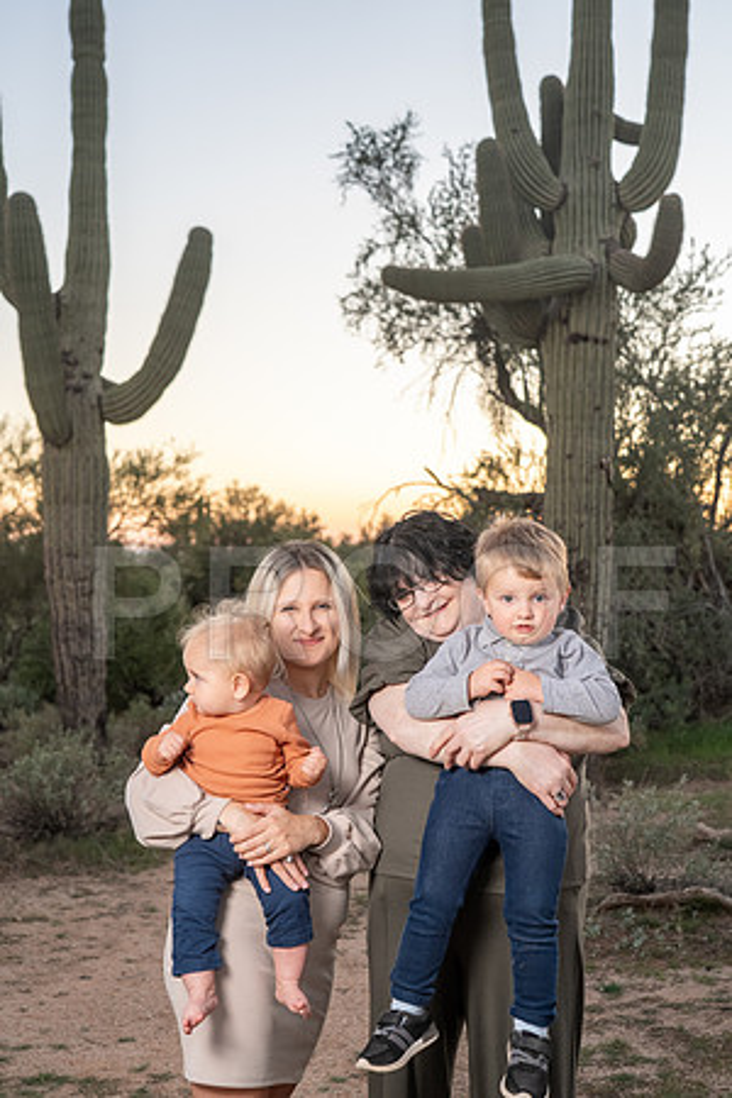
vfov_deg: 41.9
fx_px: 1433
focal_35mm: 47
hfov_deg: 28.6
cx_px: 366
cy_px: 549
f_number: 5
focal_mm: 47
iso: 500
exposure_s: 1/125
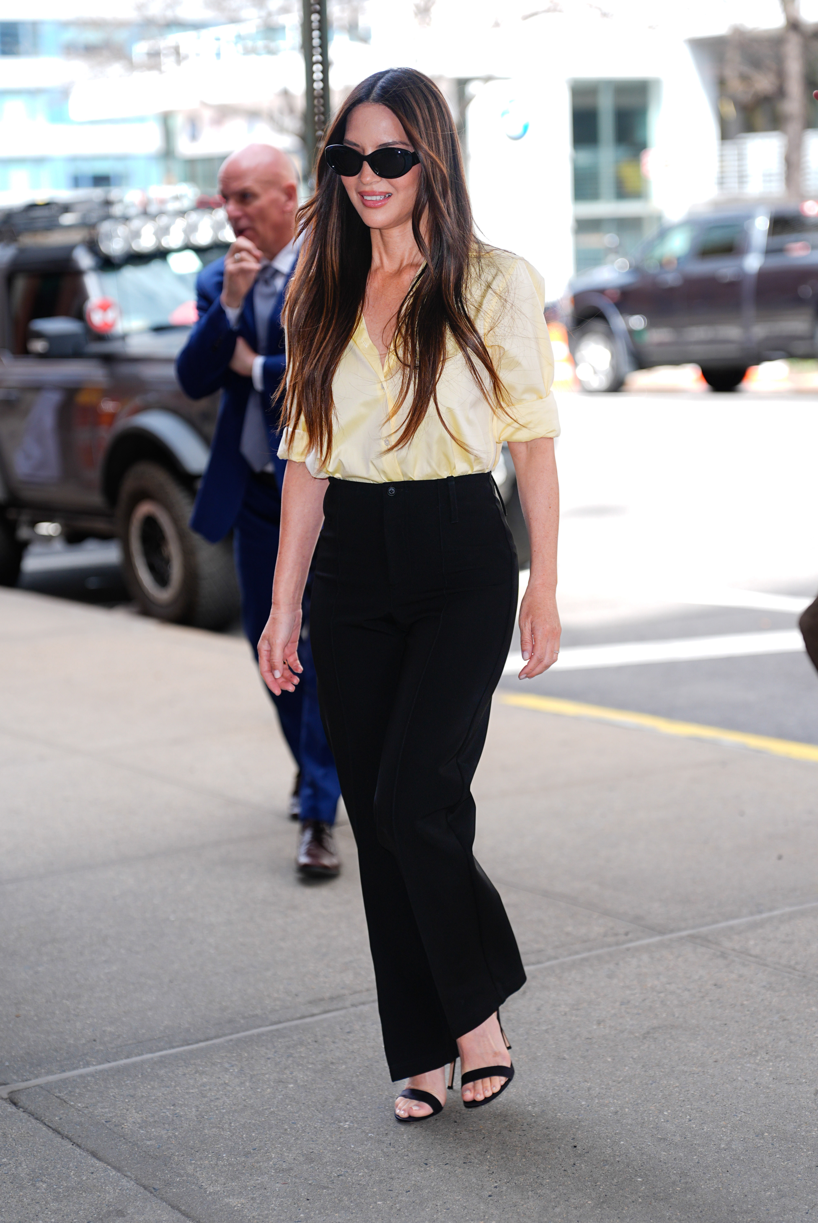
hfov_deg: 21.0
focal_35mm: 65
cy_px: 612
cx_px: 409
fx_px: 2210
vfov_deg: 30.9
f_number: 2
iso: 200
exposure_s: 1/1000
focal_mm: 65
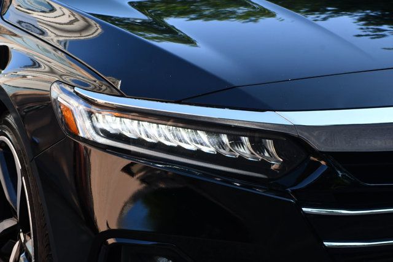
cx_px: 196
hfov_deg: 15.2
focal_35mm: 135
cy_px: 131
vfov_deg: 10.2
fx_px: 1474
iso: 200
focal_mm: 90
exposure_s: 1/250
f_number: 7.1
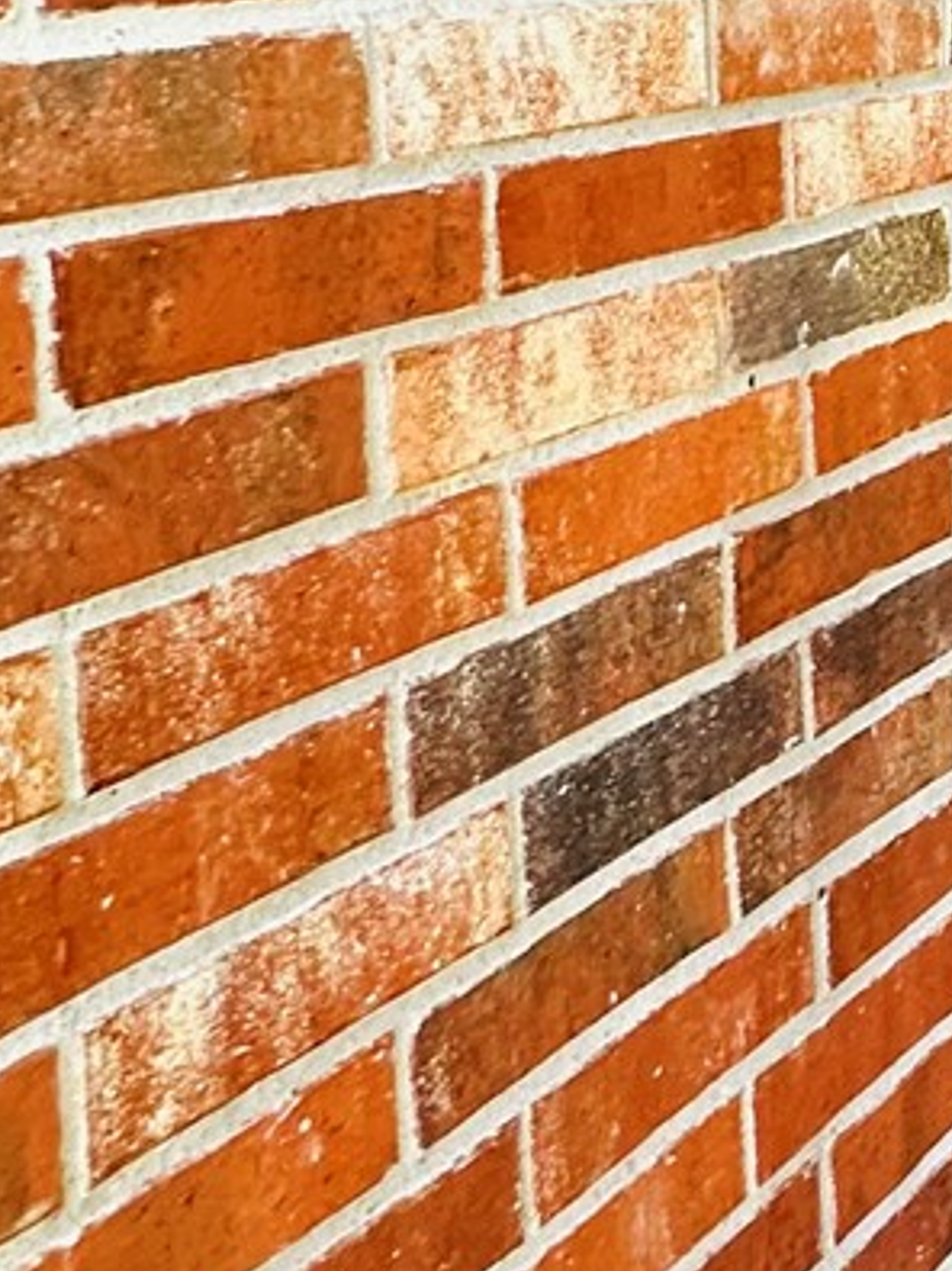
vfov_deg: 26.5
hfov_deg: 14.5
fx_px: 2495
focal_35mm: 68
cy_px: -93
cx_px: 2255
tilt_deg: -1.2
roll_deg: +0.3
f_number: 2.2
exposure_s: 1/99
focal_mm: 2.22
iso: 200
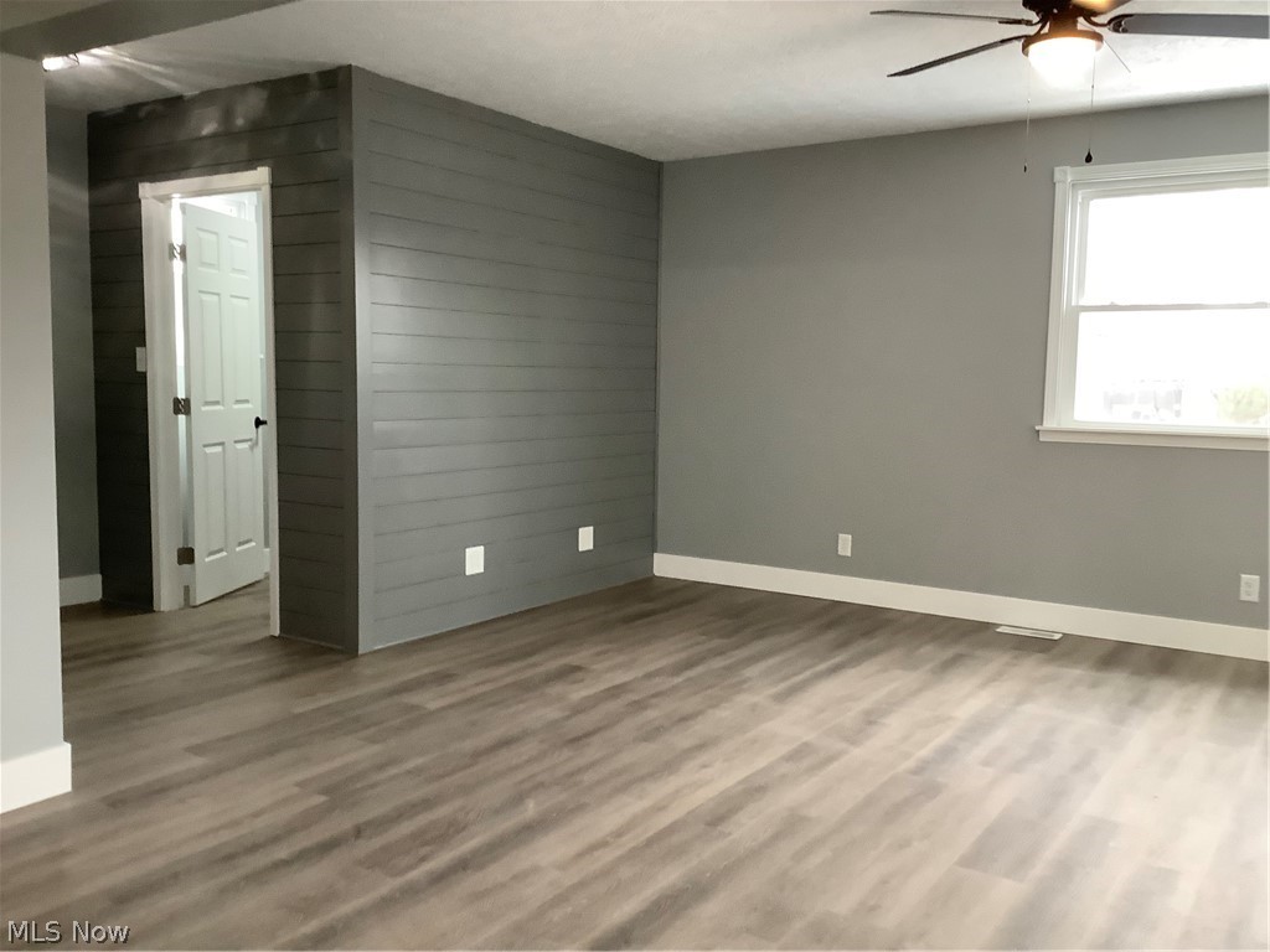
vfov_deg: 45.4
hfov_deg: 58.4
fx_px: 1137
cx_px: 635
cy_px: 476
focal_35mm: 31
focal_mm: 3.3
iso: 320
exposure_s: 1/60
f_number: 2.4
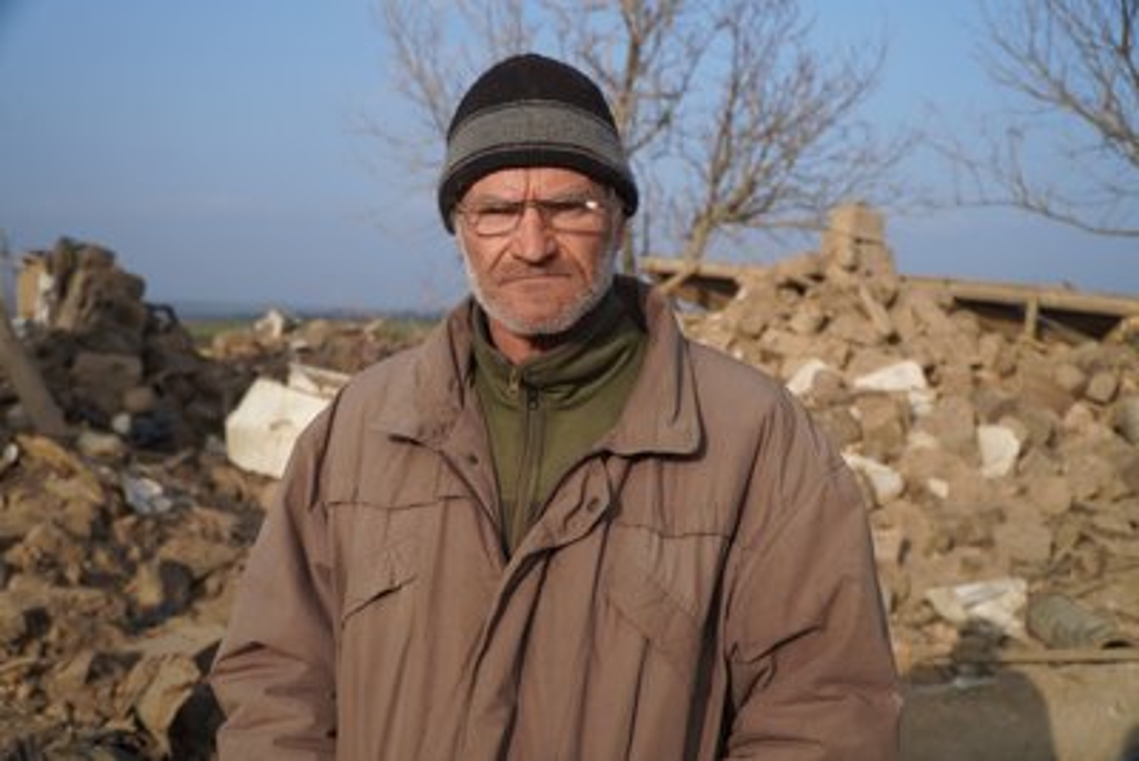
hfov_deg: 49.5
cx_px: 570
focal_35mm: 39
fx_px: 1234
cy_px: 380
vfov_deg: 34.2
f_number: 4.5
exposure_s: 1/1000
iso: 100
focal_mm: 26
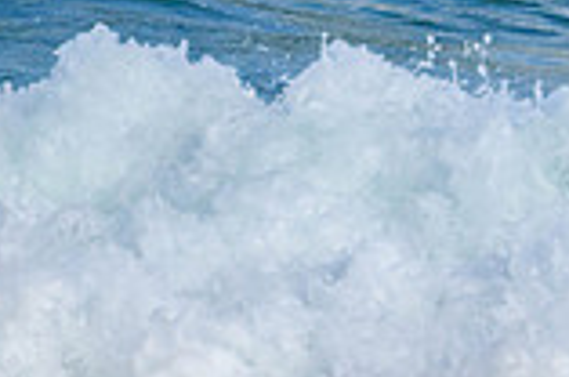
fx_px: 52620
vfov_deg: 0.4
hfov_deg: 0.6
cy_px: -100
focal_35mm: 3336
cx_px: 752
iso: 1000
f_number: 11
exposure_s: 1/2000
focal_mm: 800
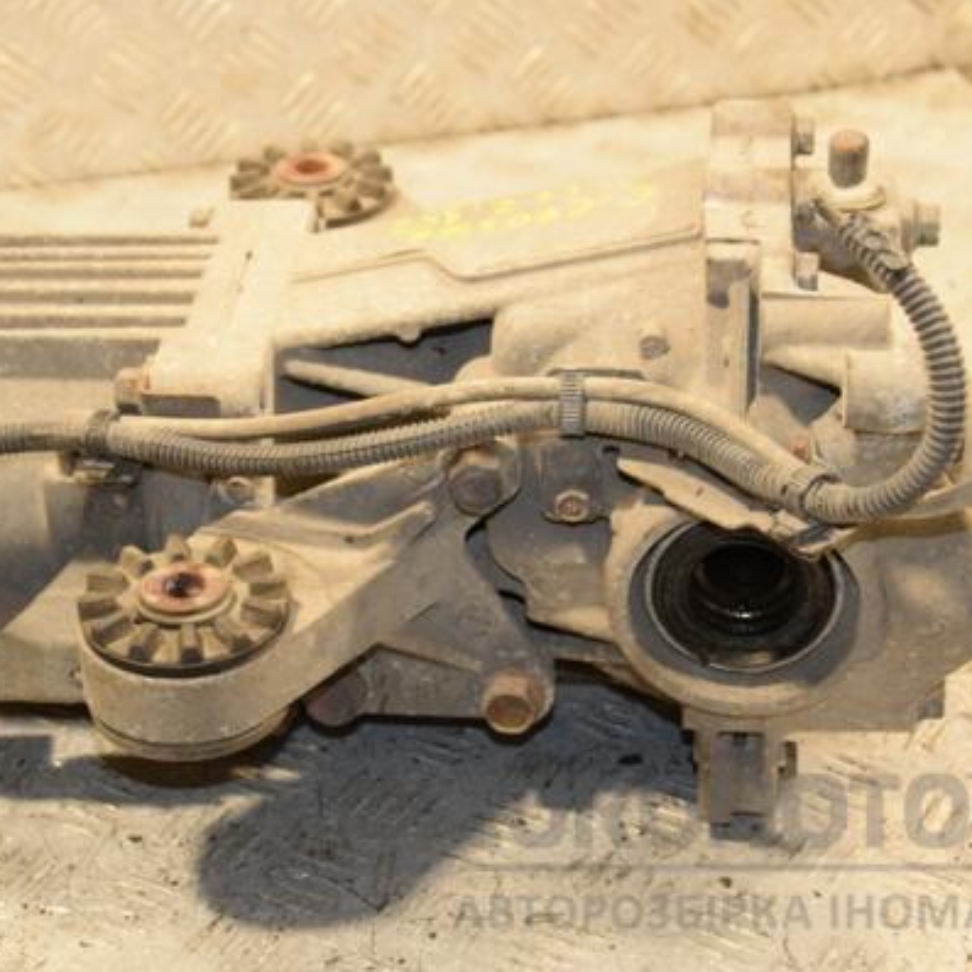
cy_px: 485
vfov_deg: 20.0
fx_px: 2752
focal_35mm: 87
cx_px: 406
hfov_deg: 20.0
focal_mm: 45
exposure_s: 1/125
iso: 800
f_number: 4.8
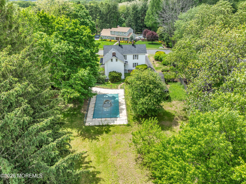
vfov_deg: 56.8
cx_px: 123
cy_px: 92
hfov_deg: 71.6
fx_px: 170
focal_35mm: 24
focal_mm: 12.29
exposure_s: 1/320
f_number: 2.8
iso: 100
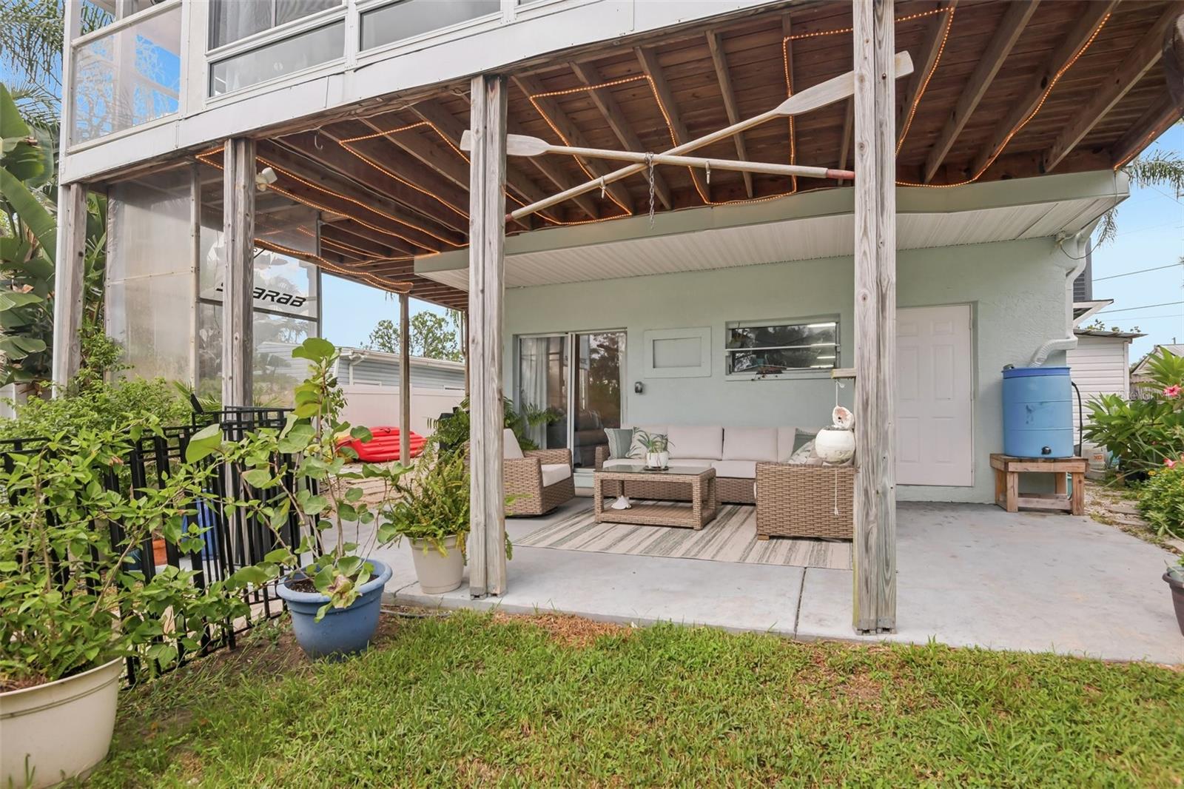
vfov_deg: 73.7
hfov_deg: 96.7
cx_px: 592
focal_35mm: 16
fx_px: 526
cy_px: 394
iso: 400
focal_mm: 16
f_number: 8
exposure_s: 1/60
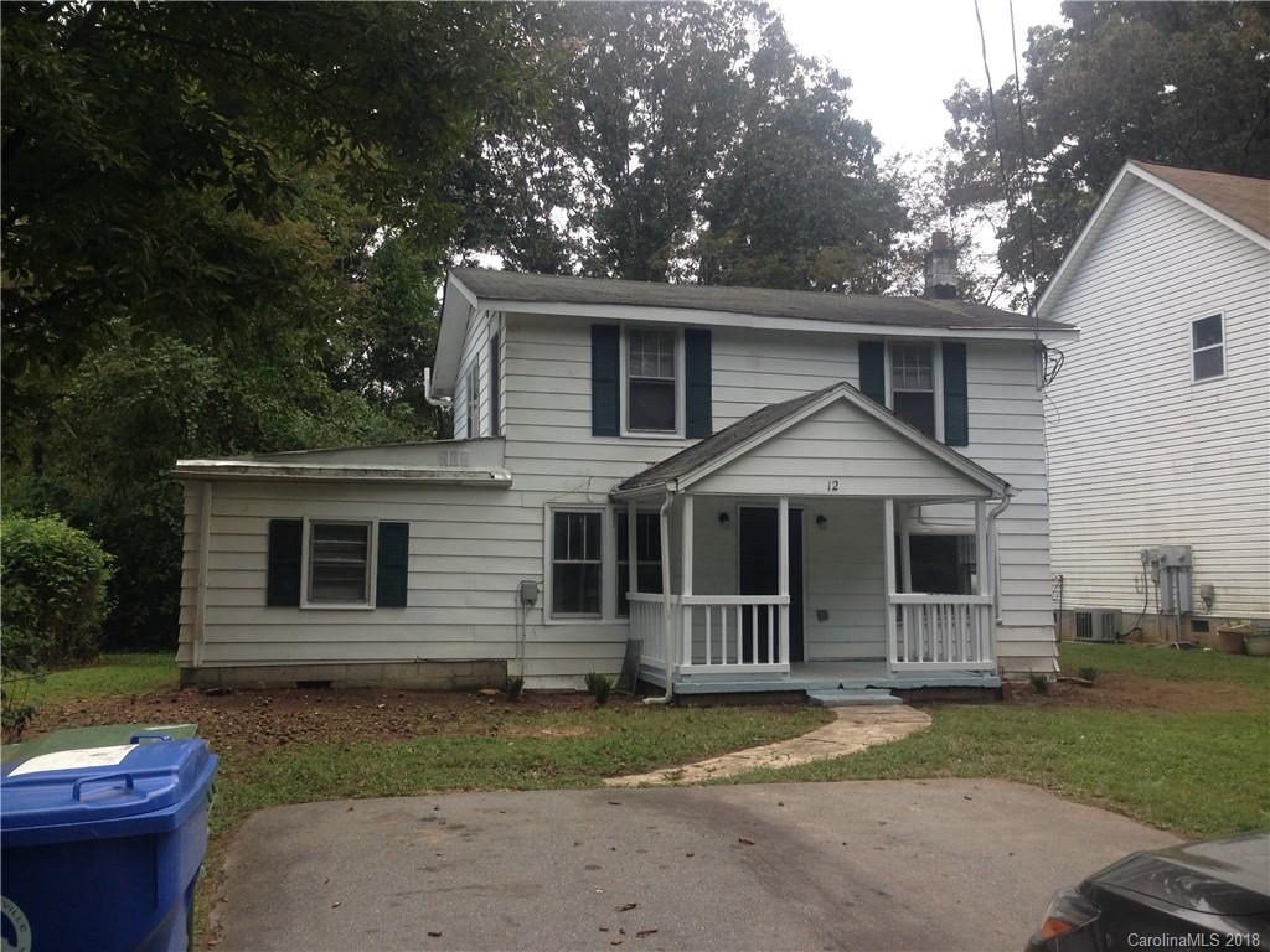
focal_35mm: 33
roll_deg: +1.9
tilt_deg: +4.7
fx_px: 1211
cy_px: 476
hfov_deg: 55.4
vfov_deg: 42.9
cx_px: 635
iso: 50
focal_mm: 4.12
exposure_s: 1/444
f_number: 2.4
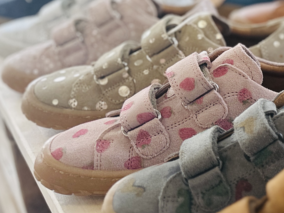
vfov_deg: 16.9
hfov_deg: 18.6
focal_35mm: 86
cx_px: 487
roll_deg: +0.1
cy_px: 19
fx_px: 706
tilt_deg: -18.1
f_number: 1.78
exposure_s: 1/210
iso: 80
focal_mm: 6.86
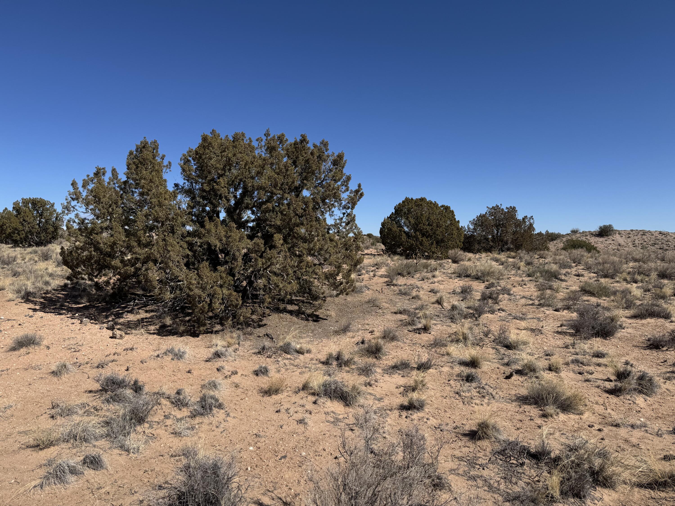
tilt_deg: -0.7
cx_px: 338
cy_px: 253
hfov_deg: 71.6
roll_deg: +0.5
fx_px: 468
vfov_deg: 56.8
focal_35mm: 24
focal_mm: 6.76
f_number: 1.78
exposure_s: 1/6410
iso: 80
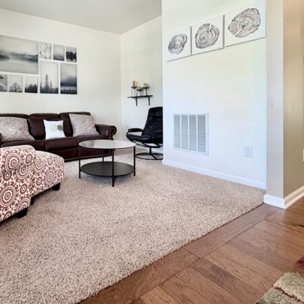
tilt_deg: -1.0
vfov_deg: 68.4
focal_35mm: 22
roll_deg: +0.9
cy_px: 112
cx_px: 92
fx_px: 219
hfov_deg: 66.9
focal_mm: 2.22
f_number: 2.2
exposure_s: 1/60
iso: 200
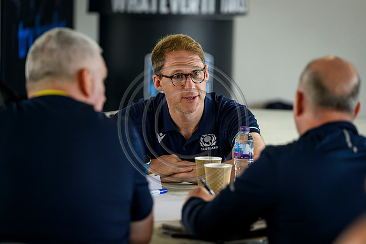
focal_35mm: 166
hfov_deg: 12.4
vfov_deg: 8.3
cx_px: 195
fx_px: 1687
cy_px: 115
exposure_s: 1/500
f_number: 3.2
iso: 2500
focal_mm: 155
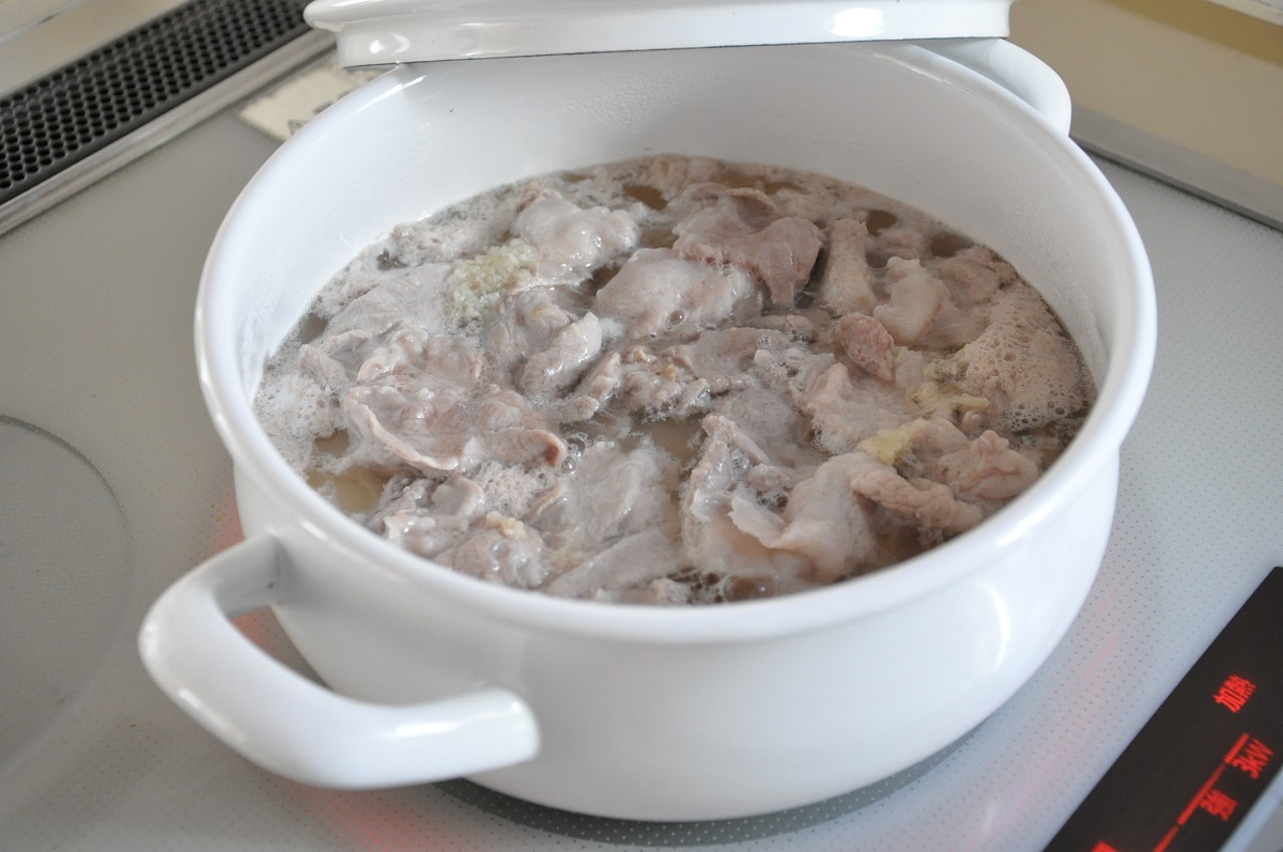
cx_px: 642
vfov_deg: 25.7
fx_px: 1869
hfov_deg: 37.9
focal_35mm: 52
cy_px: 426
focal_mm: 35
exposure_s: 1/80
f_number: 4.5
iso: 1600
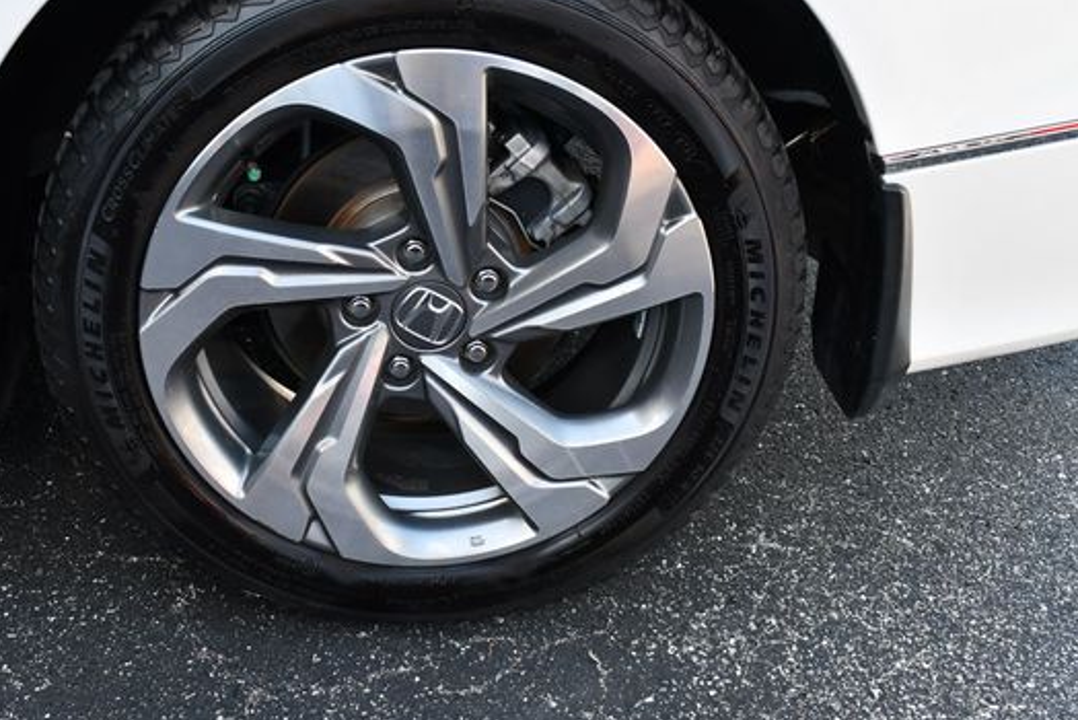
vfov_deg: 30.5
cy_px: 288
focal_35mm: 44
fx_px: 1318
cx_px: 455
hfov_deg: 44.3
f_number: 5
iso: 400
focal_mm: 18
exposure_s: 1/250
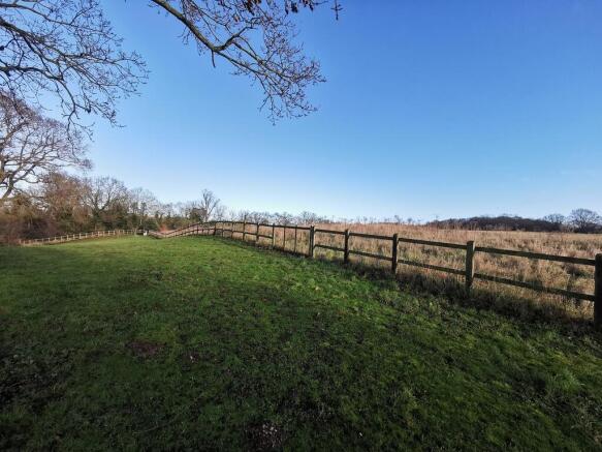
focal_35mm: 17
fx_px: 296
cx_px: 301
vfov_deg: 74.7
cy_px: 226
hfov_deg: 91.0
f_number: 2.2
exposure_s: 1/539
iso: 50
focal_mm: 2.26
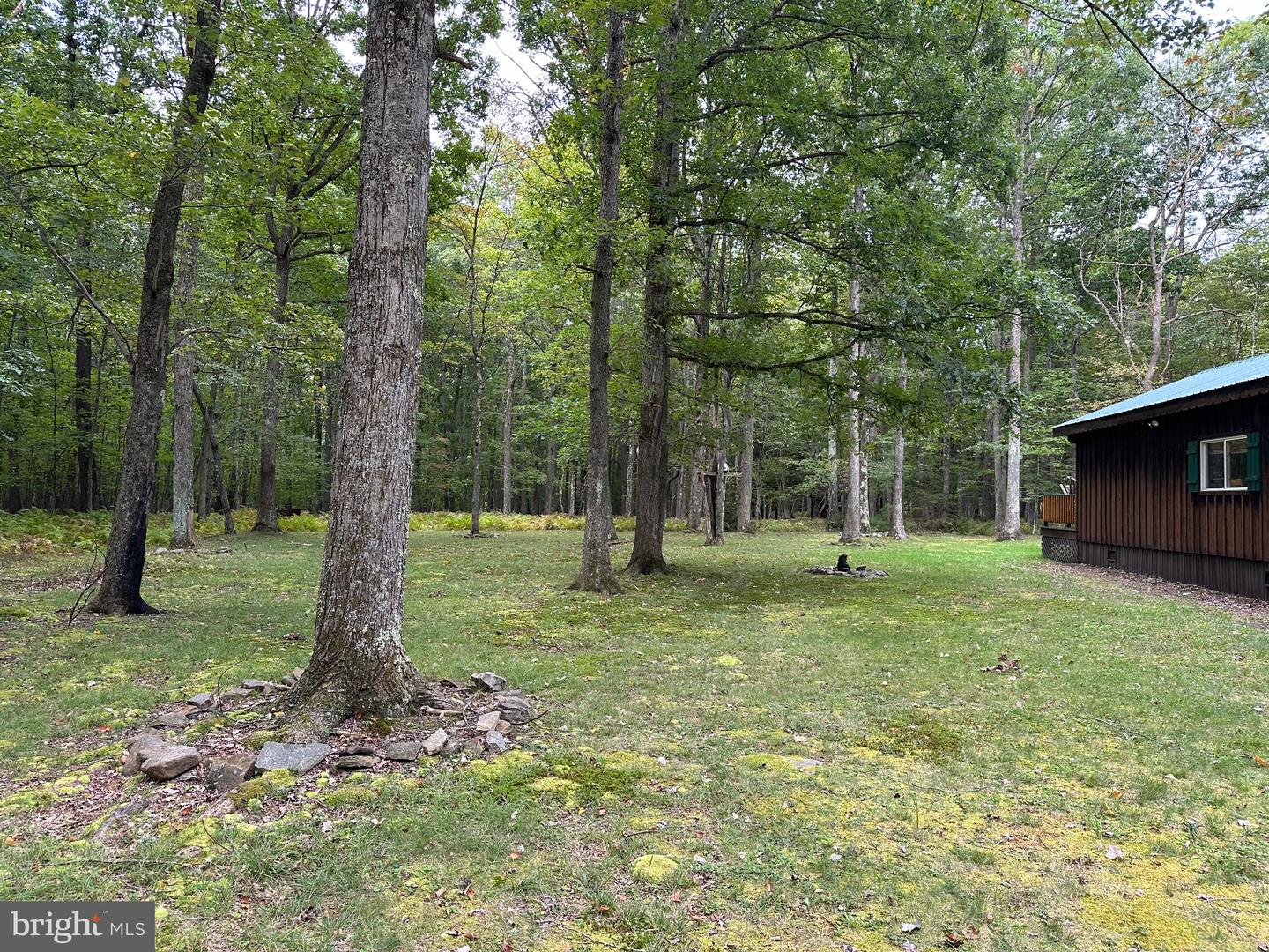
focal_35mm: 24
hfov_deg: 71.6
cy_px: 476
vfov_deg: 56.8
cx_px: 634
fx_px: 880
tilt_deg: +1.8
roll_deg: -1.3
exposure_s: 1/121
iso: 125
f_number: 1.78
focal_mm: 6.86
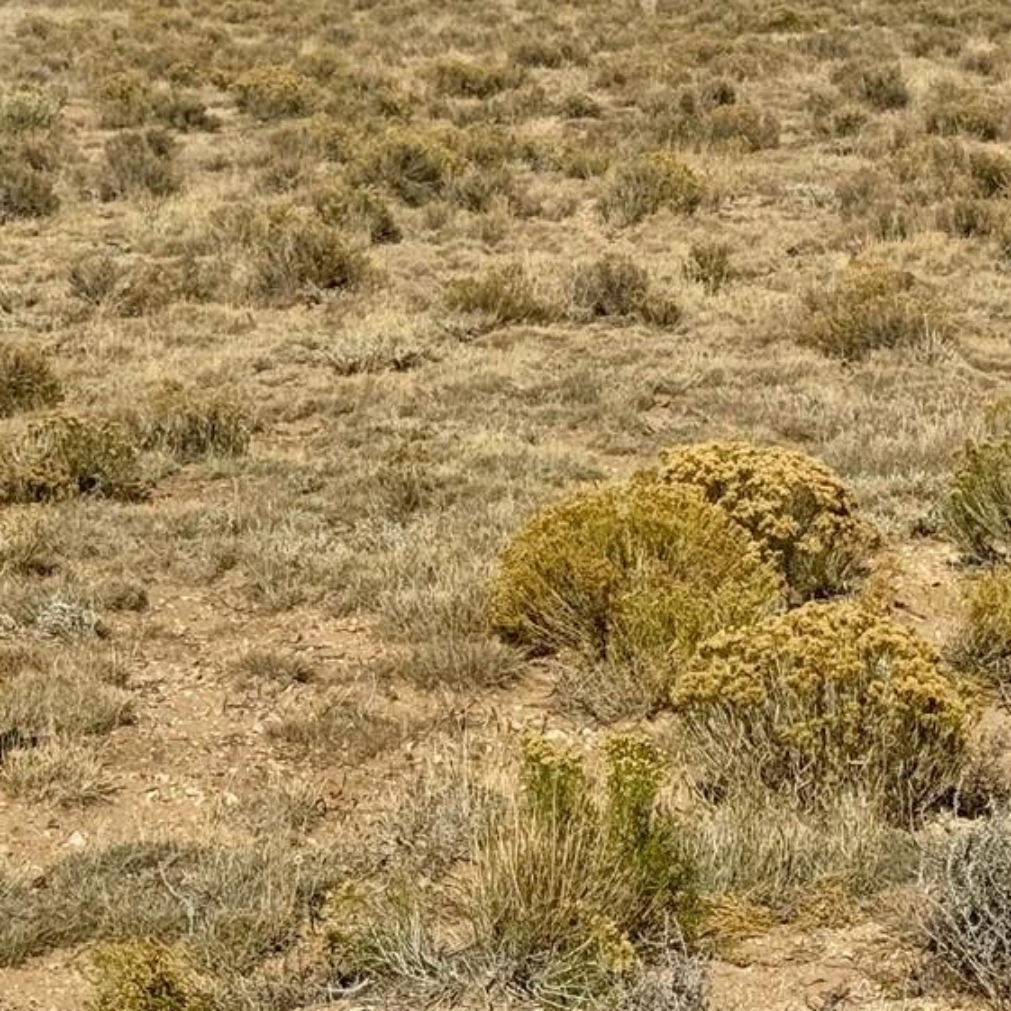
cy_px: 43
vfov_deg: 14.2
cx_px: 802
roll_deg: -0.5
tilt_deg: -2.7
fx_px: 3998
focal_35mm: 121
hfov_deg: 14.3
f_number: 1.78
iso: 64
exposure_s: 1/10526
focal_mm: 6.76
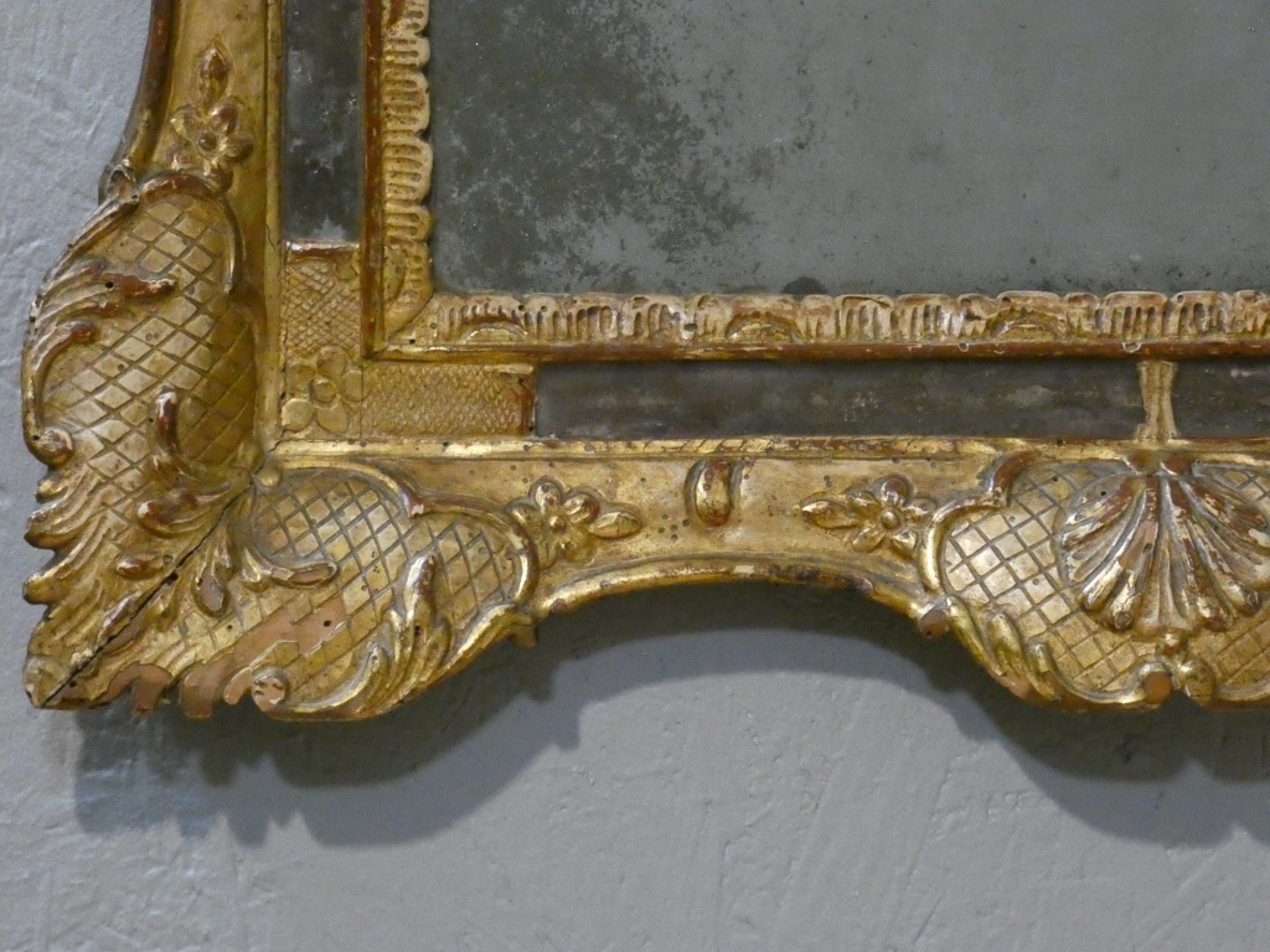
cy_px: 476
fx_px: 9759
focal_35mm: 266
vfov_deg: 5.6
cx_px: 635
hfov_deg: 7.4
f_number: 5.5
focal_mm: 47.6
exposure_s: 1/125
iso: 2500
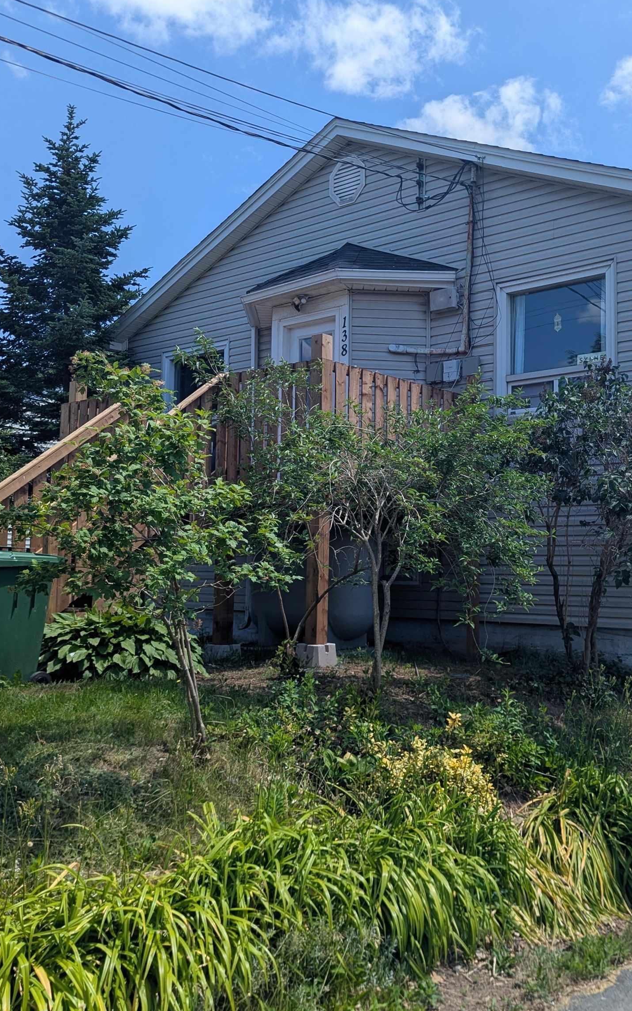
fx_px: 937
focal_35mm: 34
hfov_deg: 36.8
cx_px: 435
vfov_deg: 56.7
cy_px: 504
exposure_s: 1/1639
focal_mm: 6.81
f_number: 1.85
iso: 36
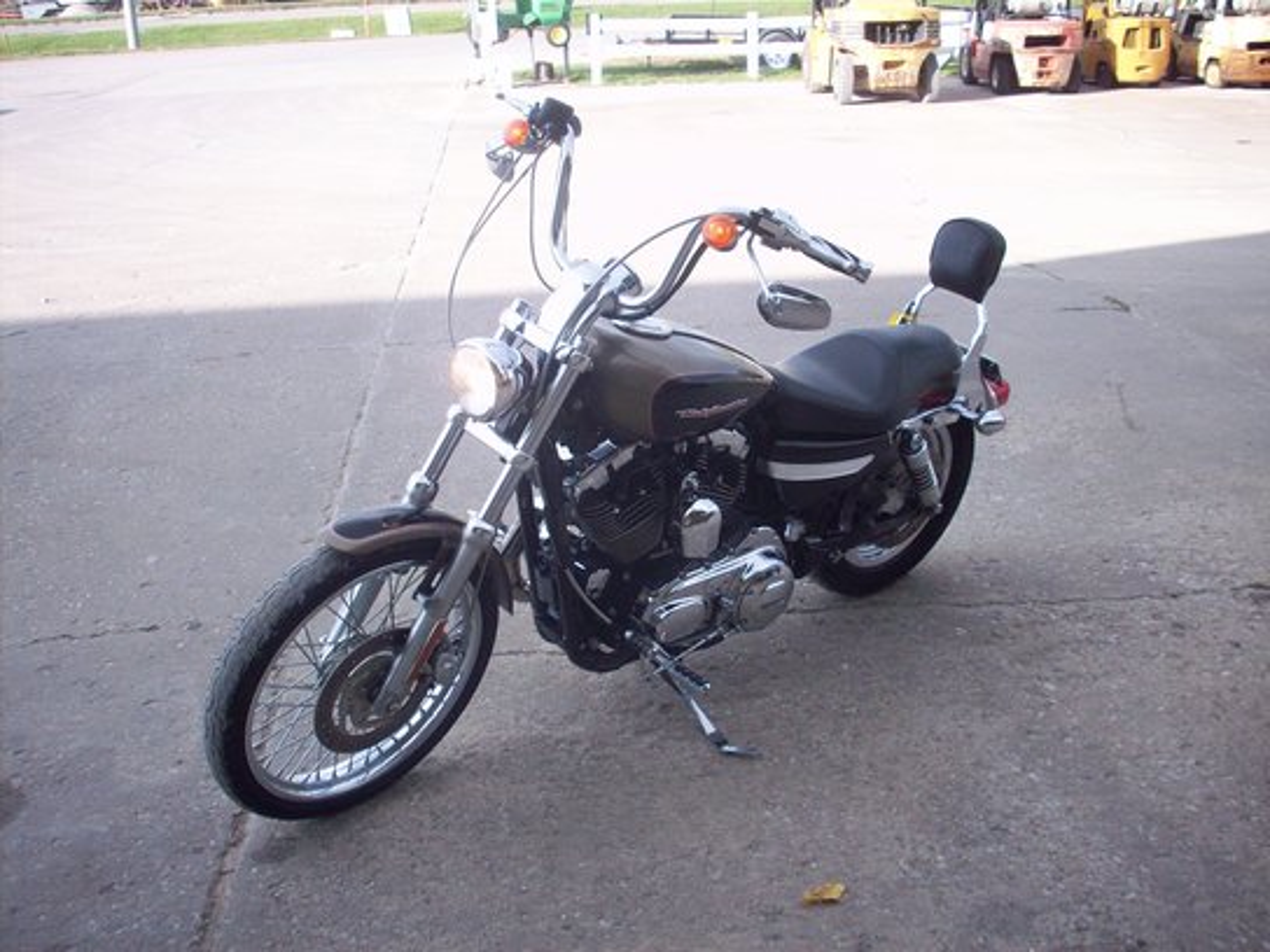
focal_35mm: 37
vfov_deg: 38.7
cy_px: 476
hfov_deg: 50.1
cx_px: 635
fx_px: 1357
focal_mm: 6.2
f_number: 2.8
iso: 80
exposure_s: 1/366
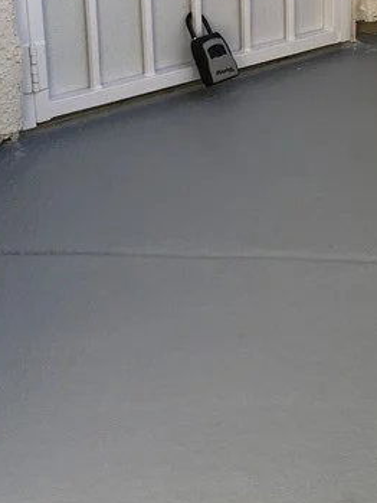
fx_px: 1234
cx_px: 328
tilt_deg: -21.9
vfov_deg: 22.9
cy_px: 174
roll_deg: -1.0
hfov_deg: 17.2
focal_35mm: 85
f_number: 2.2
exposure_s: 1/370
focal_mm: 4.15
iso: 25
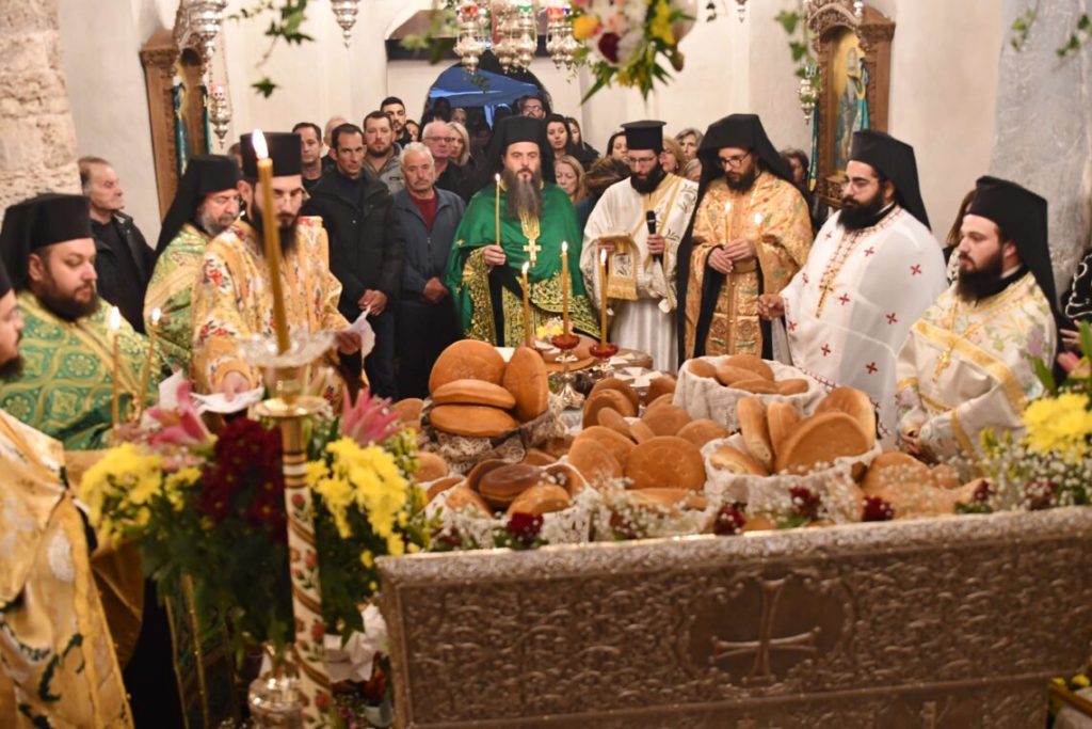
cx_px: 546
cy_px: 364
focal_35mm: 36
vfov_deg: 36.9
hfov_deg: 53.1
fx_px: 1092
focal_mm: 24
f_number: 2.8
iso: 2000
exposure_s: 1/125
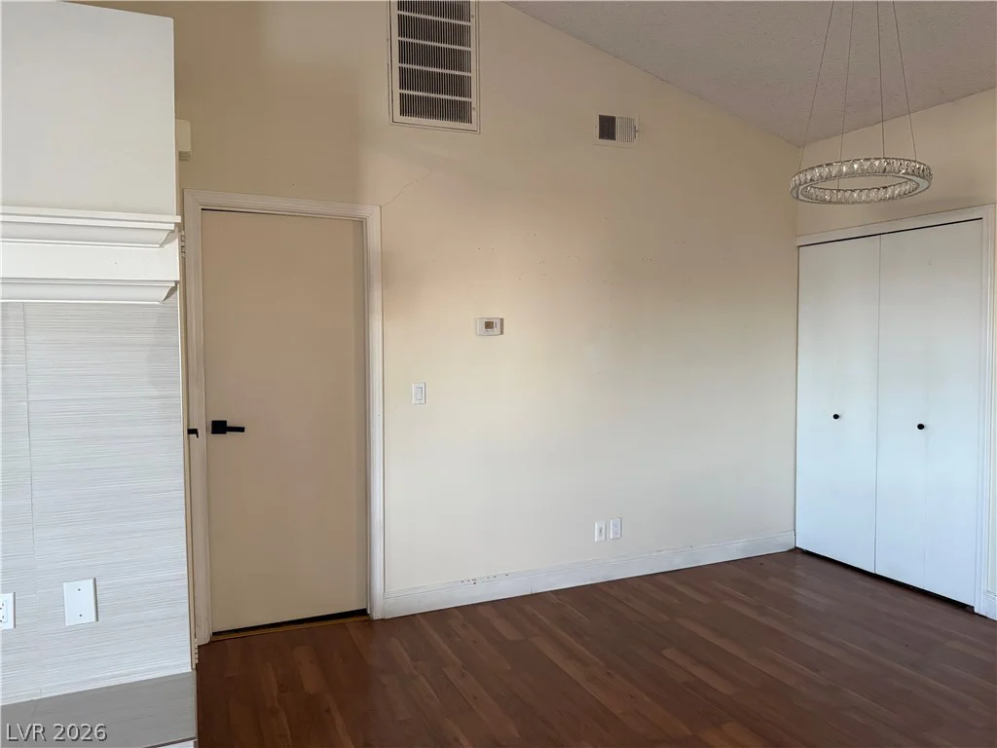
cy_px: 374
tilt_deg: -1.2
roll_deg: -0.9
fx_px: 691
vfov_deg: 56.8
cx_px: 498
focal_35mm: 24
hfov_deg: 71.6
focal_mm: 6.76
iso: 500
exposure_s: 1/60
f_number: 1.78
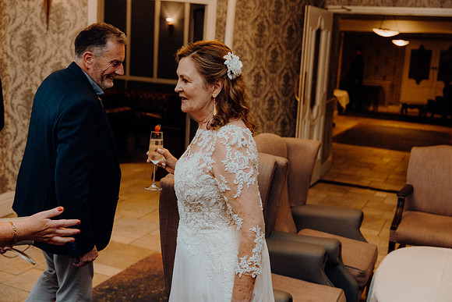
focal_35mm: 43
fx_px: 540
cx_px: 226
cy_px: 151
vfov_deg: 31.2
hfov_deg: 45.4
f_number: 3.5
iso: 2500
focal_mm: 43
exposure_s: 1/160
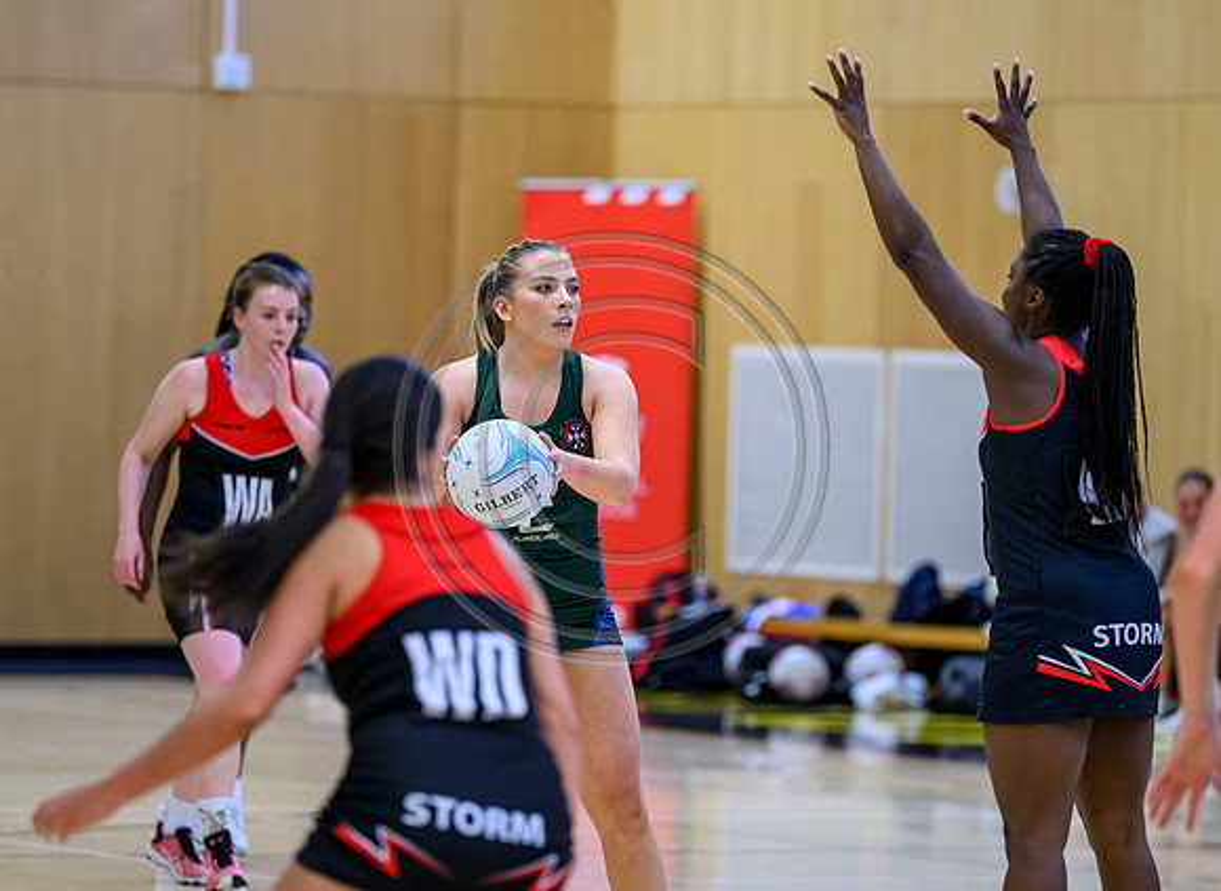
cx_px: 579
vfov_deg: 5.9
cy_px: 516
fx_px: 8591
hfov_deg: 8.1
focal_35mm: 246
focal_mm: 200
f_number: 3.2
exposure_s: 1/1000
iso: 4000
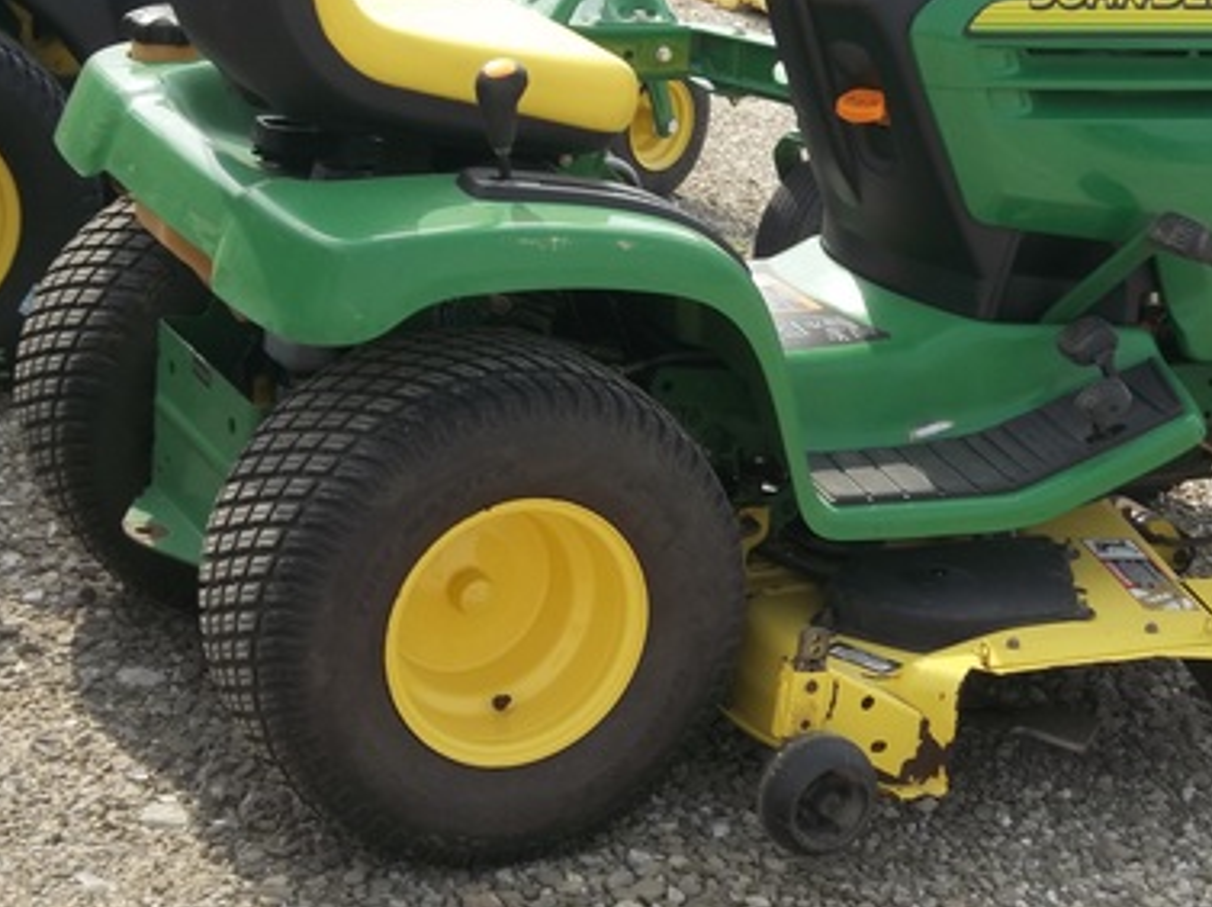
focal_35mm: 91
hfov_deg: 21.5
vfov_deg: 16.2
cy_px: 280
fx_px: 3183
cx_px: 762
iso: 80
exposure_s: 1/200
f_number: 5.6
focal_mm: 11.2
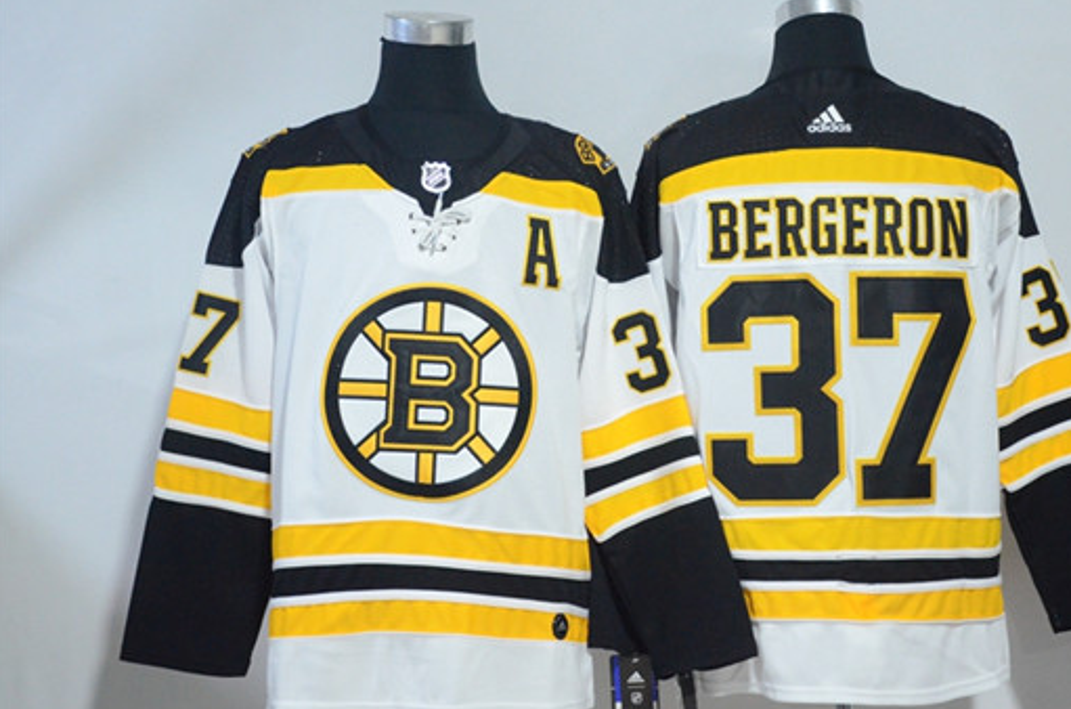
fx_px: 2196
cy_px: 360
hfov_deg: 27.4
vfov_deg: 18.3
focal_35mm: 74
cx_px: 622
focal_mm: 42
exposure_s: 1/40
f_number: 4.5
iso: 4000
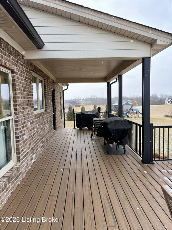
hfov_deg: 53.0
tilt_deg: -3.1
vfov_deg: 67.3
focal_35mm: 26
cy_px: 115
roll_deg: +2.8
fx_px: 172
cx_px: 86
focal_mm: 5.96
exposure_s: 1/756
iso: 64
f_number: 1.6
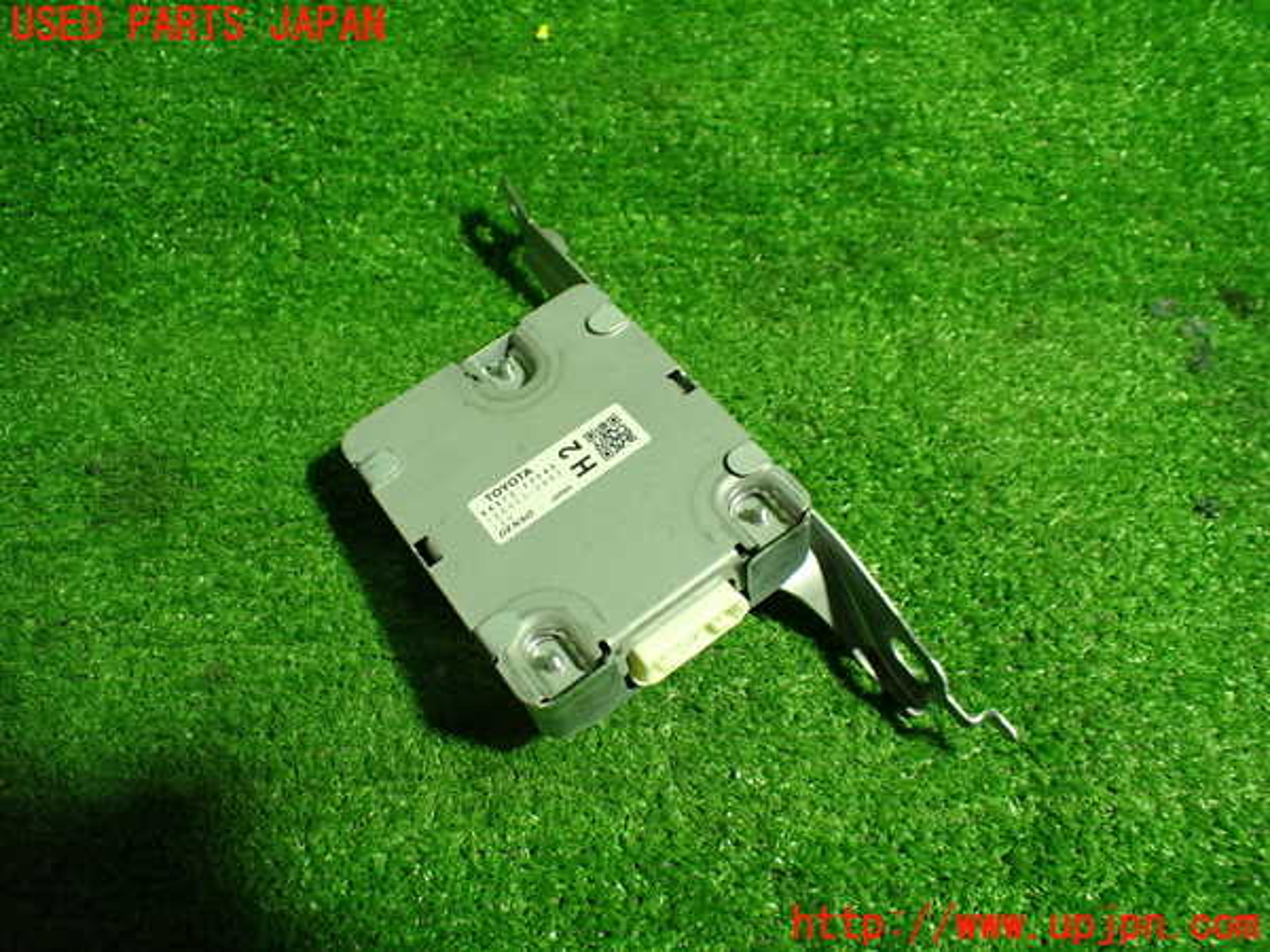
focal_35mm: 30
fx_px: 1101
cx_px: 635
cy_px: 476
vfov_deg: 46.8
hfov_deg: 60.0
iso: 800
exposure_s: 1/100
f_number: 2.3
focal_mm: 5.4
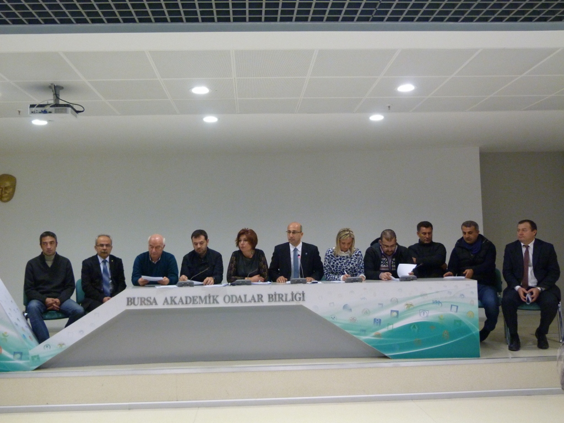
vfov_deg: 44.2
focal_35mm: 32
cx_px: 282
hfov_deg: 56.8
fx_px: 521
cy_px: 212
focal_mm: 5.8
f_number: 3
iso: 400
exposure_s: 1/20
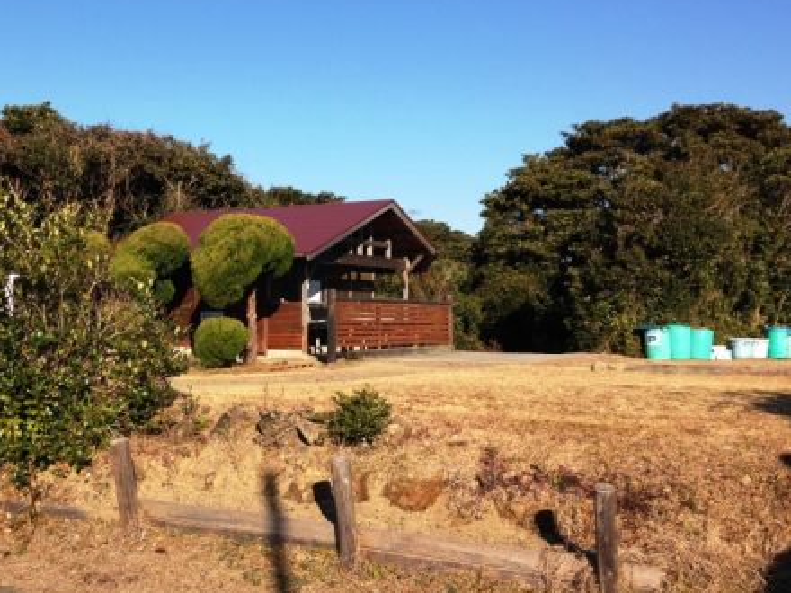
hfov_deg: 41.8
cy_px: 293
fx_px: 1028
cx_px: 309
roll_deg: +0.1
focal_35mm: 45
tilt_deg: -2.1
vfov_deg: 32.2
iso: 50
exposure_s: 1/1261
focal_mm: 4.12
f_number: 2.4
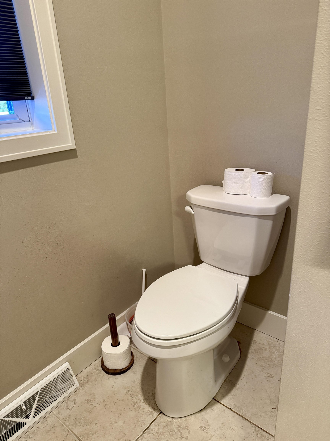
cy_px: 220
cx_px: 165
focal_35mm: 24
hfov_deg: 56.8
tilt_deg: -21.1
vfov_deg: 71.6
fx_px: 305
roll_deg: +3.2
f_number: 1.78
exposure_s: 1/60
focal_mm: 6.76
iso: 400
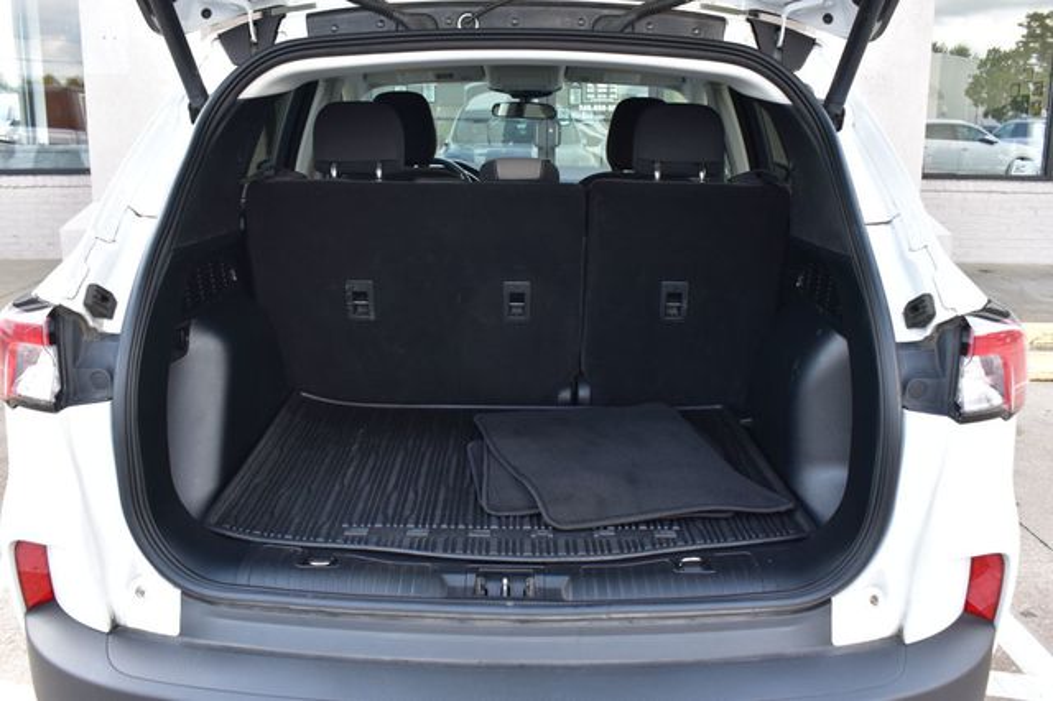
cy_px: 350
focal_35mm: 33
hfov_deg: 57.2
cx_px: 526
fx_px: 965
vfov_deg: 39.9
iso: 400
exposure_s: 1/80
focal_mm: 22
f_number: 8
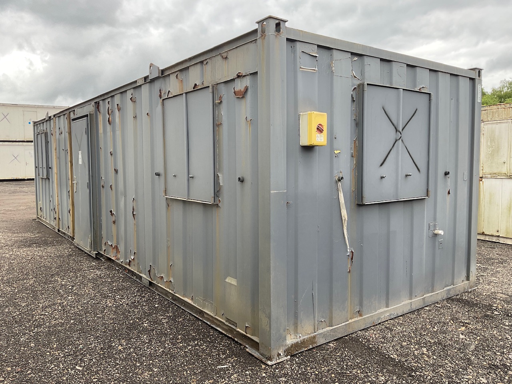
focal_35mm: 29
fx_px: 429
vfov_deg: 48.2
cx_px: 256
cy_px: 192
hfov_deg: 61.7
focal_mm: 3
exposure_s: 1/176
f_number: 1.8
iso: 16
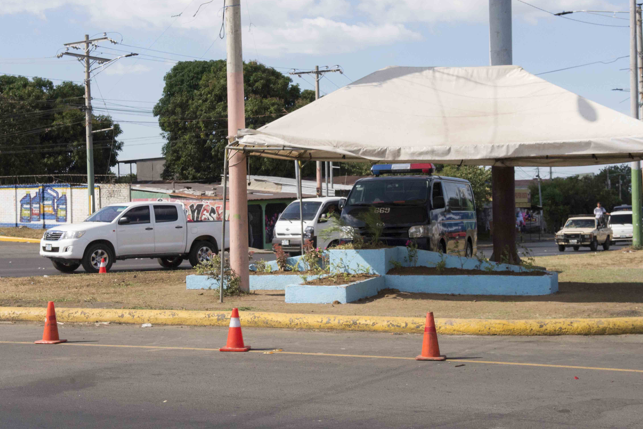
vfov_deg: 22.6
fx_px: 1072
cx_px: 303
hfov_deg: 33.4
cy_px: 189
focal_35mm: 60
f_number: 10
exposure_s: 1/2500
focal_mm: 45
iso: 1600
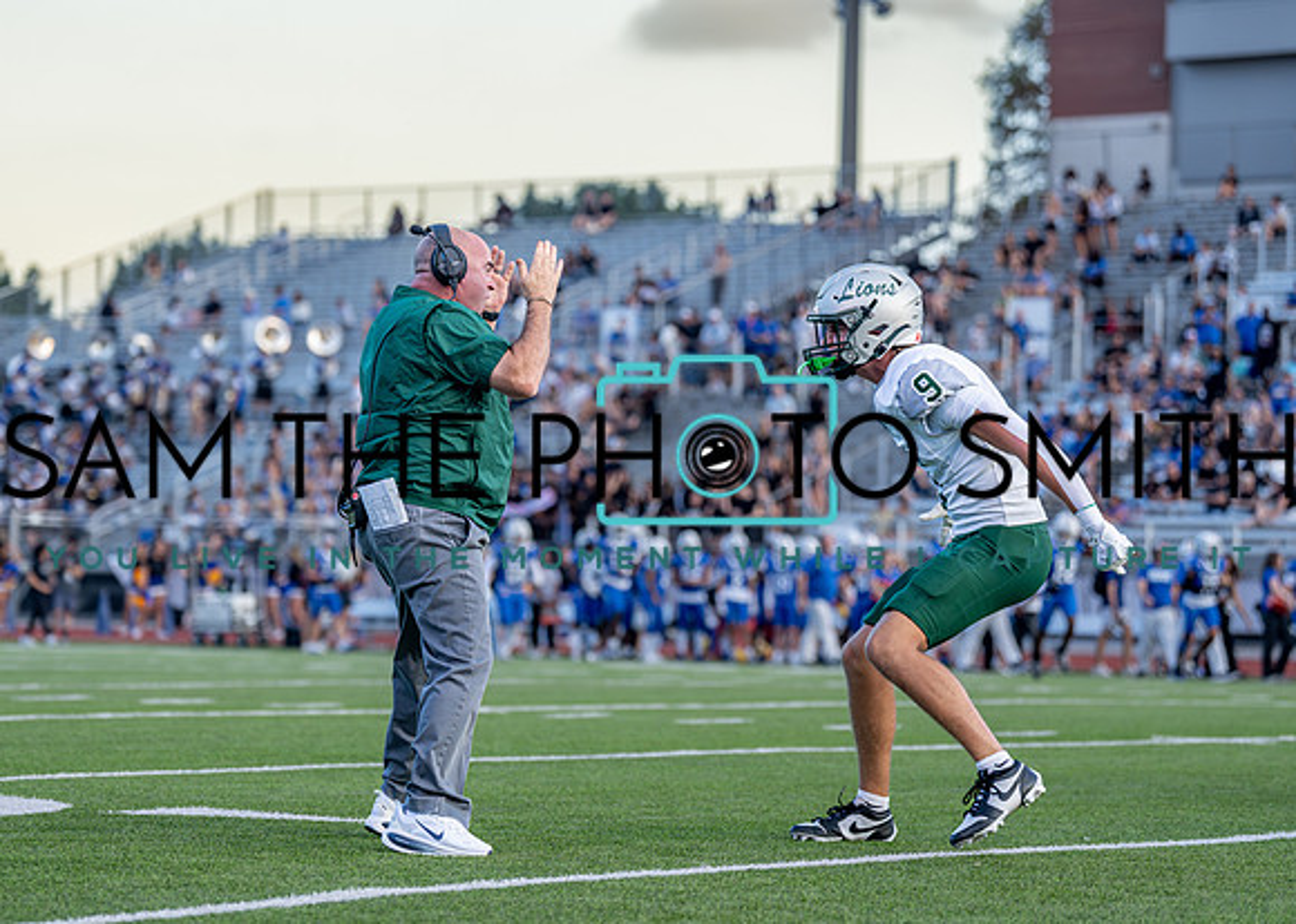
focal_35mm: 127
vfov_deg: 11.3
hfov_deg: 15.8
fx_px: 4668
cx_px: 517
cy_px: 446
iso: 320
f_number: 2.8
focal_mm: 105
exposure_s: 1/1250
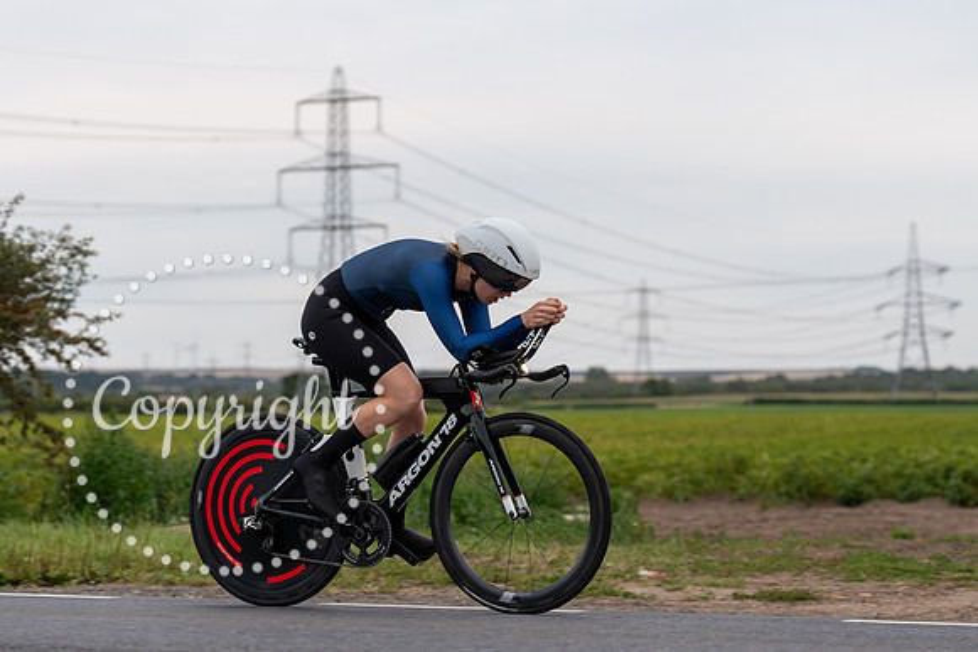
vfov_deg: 14.2
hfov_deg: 21.1
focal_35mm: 97
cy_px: 325
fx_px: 2627
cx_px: 454
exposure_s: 1/800
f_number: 3.5
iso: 1600
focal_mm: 84
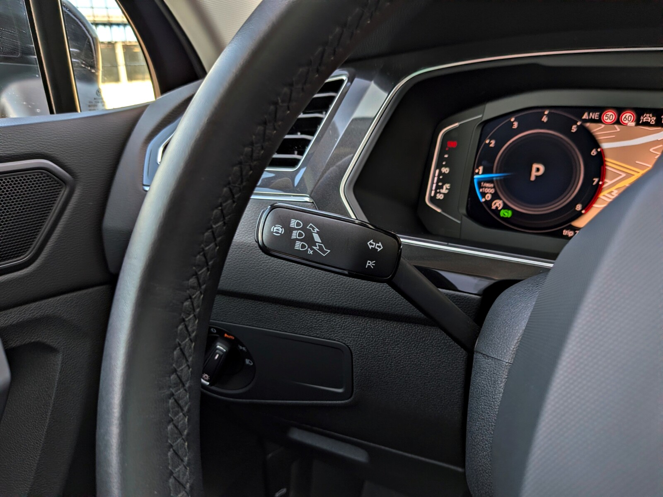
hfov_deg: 71.6
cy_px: 248
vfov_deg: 56.8
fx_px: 460
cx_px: 332
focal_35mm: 24
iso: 31
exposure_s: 1/162
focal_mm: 4.53
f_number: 1.7
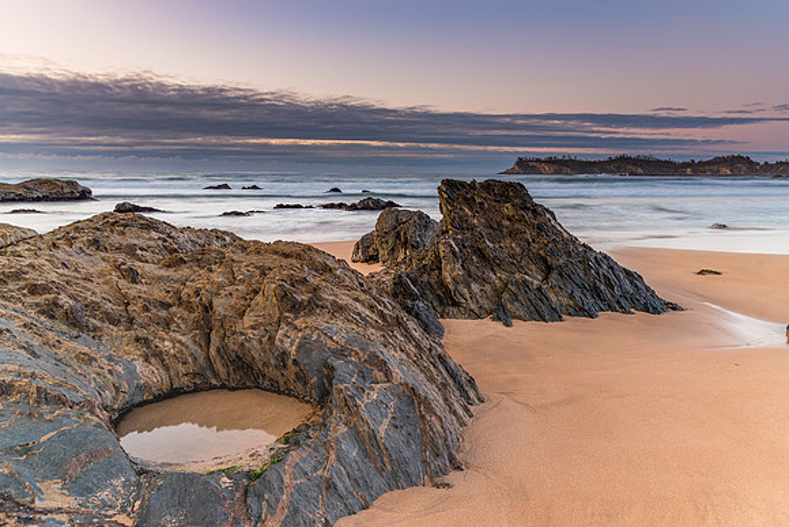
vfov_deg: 47.4
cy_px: 264
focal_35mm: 27
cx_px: 394
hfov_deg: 66.7
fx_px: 600
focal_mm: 27
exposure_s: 2.5
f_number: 8
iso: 100
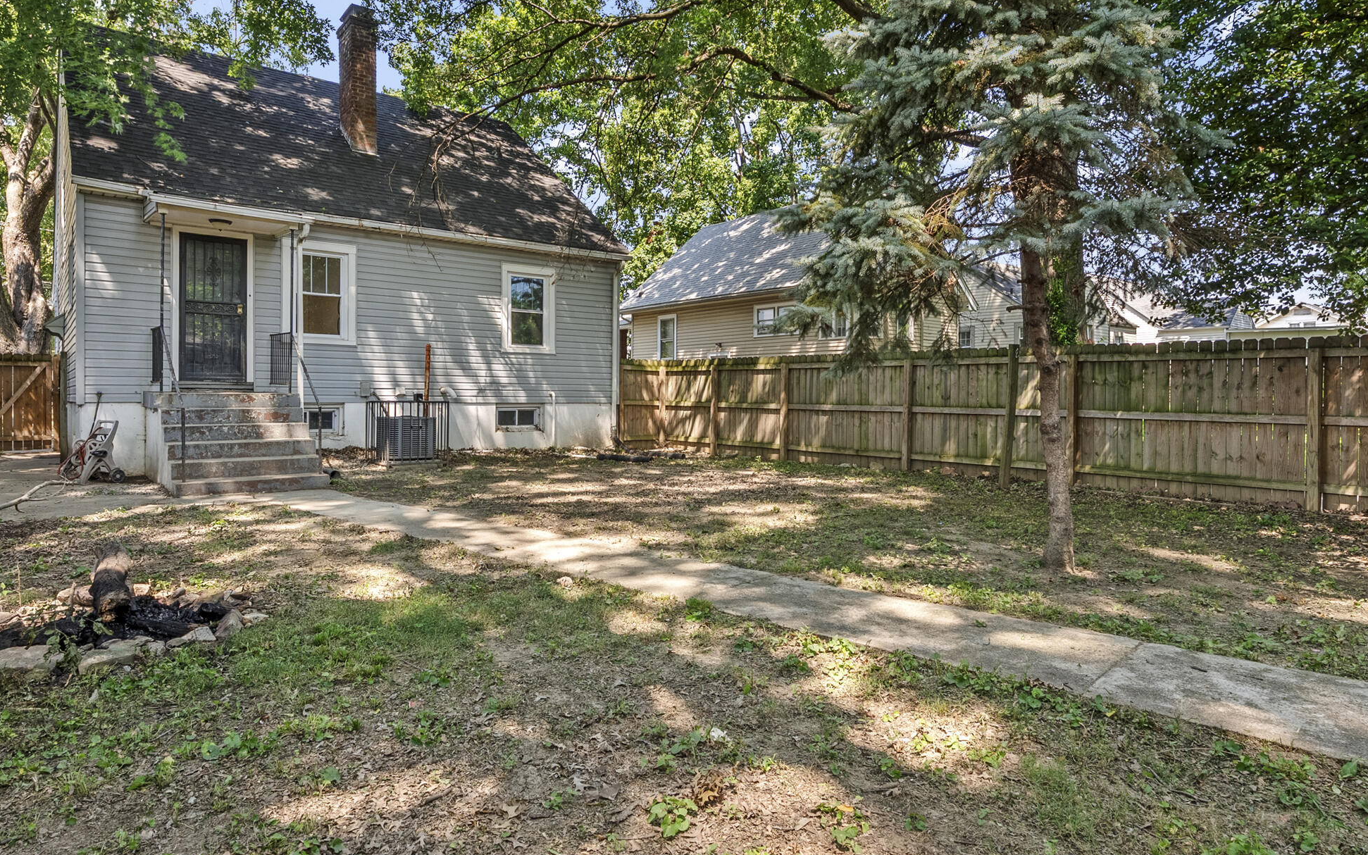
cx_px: 665
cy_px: 405
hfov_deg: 82.3
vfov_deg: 57.2
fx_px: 783
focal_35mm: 21
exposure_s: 1/13
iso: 400
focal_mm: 16
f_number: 11
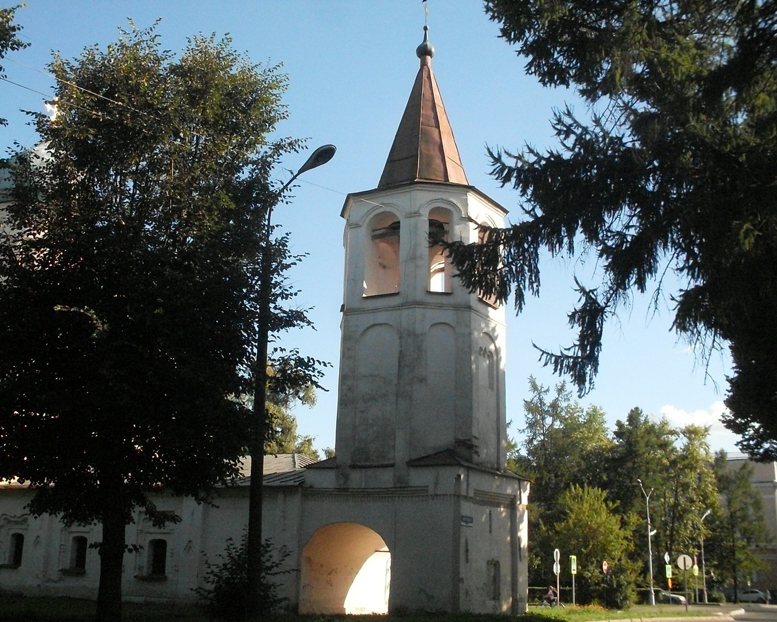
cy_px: 313
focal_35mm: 40
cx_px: 364
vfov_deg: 37.3
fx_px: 920
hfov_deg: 45.8
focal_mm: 6.3
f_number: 8.4
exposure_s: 1/500
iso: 400
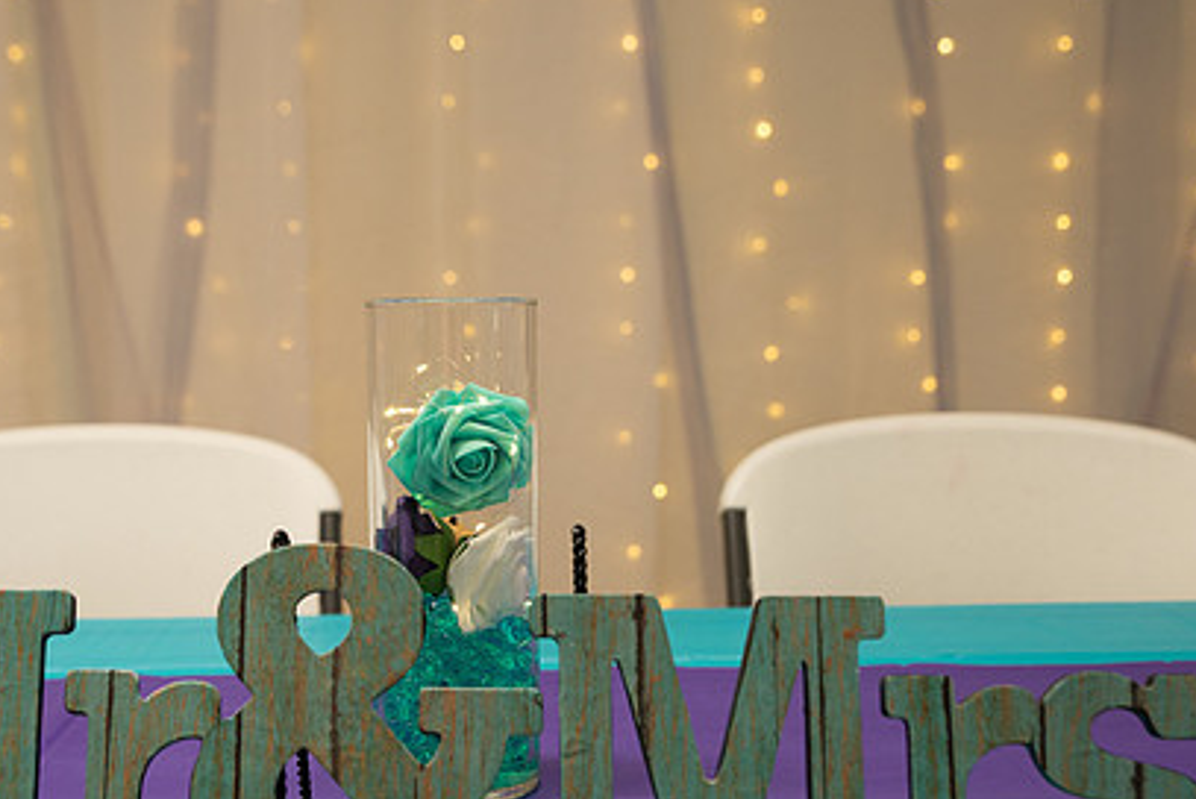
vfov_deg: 23.8
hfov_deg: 34.9
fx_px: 1895
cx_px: 461
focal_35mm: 57
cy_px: 486
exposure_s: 1/125
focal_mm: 40
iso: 250
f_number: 4
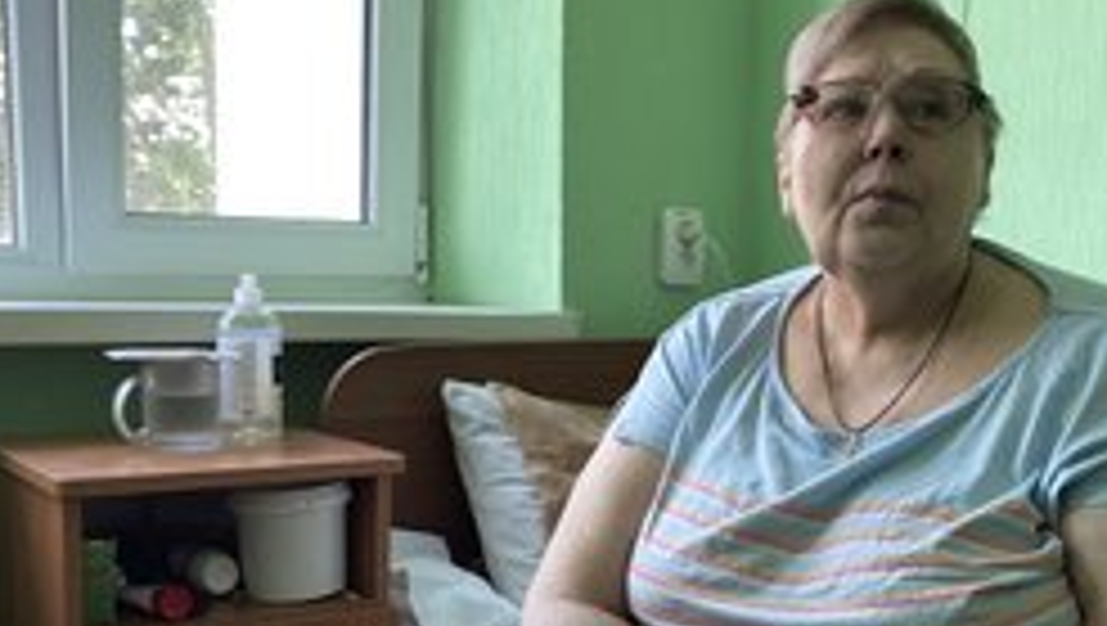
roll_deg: -0.6
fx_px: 1352
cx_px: 702
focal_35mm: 46
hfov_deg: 44.1
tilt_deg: -4.9
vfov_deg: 25.9
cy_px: 437
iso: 64
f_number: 1.8
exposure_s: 1/121
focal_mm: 4.25
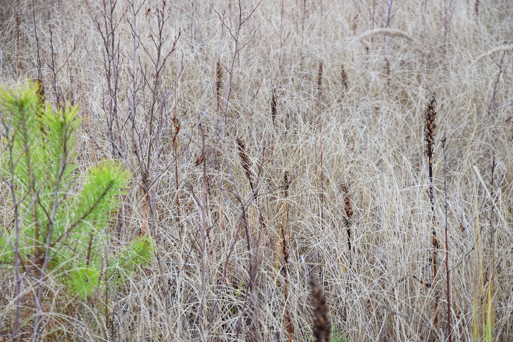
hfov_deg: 13.0
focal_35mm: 158
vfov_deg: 8.7
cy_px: 171
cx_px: 256
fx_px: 2244
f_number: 9
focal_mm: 105
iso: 900
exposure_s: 1/125
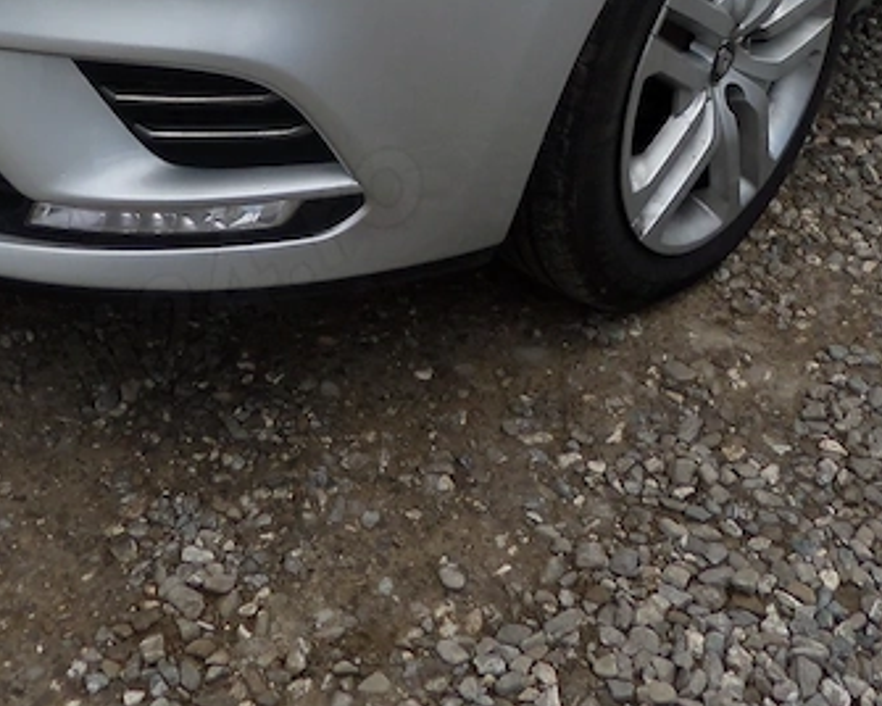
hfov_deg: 27.1
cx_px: 448
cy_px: -269
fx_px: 1827
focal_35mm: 70
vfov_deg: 19.7
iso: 80
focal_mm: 4.3
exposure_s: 1/1000
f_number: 3.1
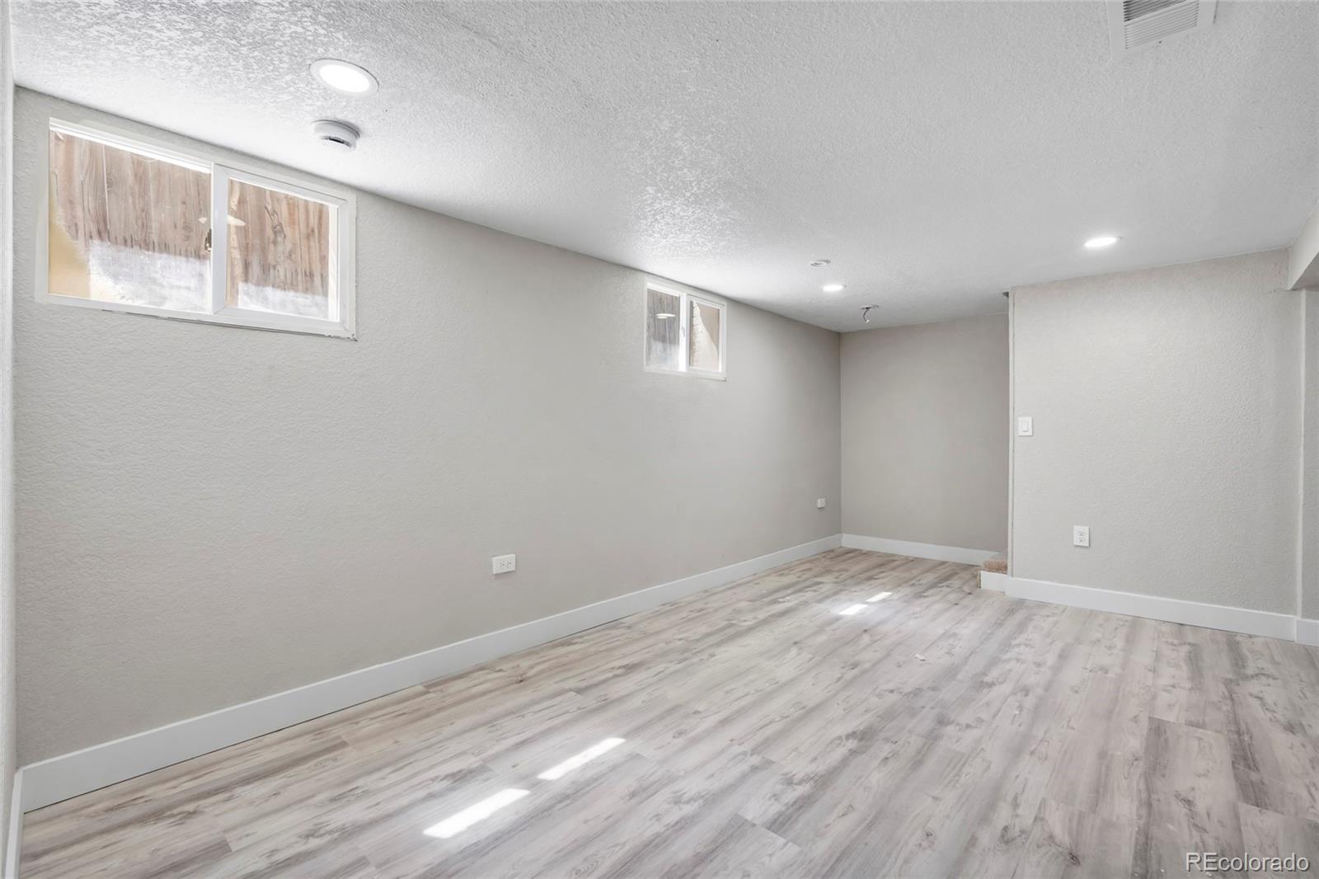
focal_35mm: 16
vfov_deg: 73.7
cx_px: 660
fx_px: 586
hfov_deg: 96.7
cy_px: 440
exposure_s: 1/10
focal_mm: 16
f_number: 8
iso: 500
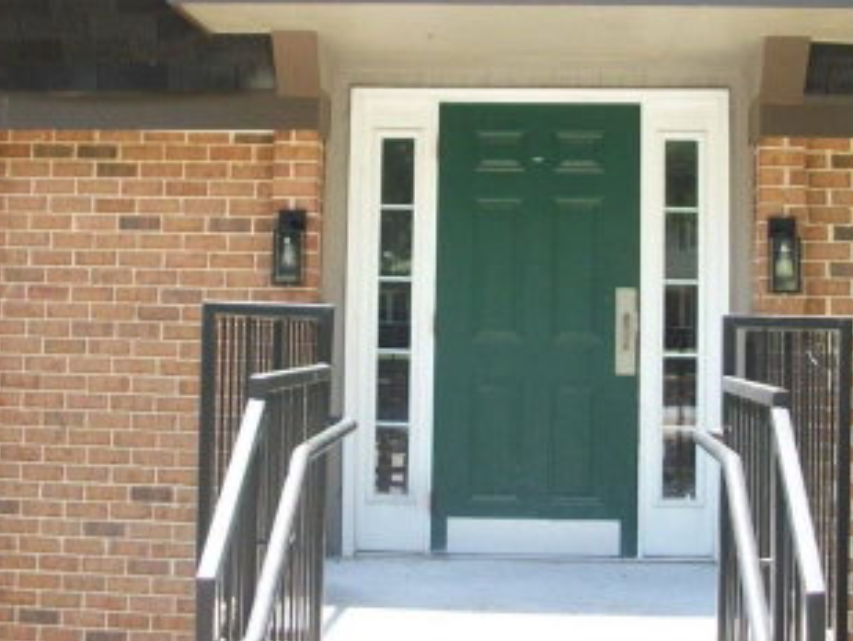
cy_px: 199
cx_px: 494
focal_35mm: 58
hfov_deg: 33.2
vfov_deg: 25.1
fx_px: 1430
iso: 80
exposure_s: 1/160
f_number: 3.1
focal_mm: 6.3
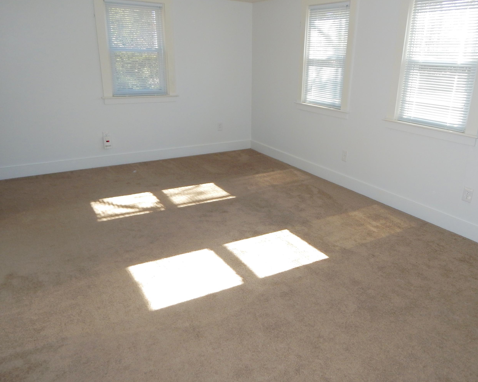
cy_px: 178
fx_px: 368
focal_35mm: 26
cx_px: 276
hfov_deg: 65.7
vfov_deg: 54.9
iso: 125
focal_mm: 4
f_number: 3
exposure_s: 1/125
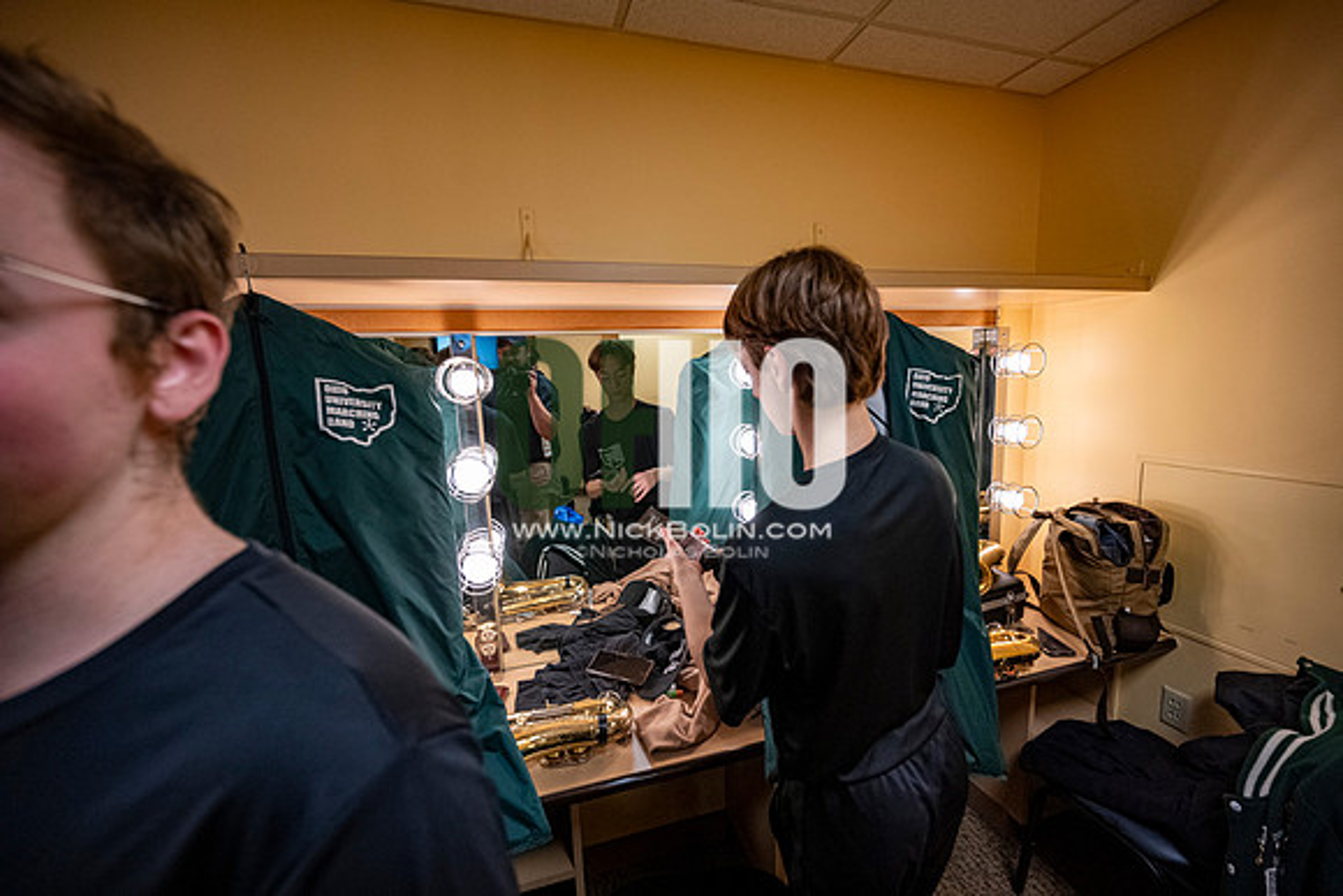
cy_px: 448
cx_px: 672
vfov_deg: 81.2
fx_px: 522
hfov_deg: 104.2
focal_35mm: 14
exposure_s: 1/160
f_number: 4
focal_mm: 14
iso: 1250
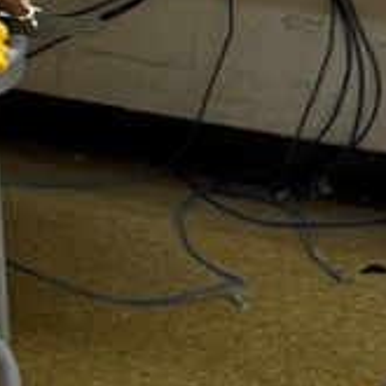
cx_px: -468
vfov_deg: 12.6
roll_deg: -2.0
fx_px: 1665
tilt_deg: -13.6
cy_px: -173
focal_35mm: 132
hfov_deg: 11.5
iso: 320
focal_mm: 6.76
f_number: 1.78
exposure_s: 1/60
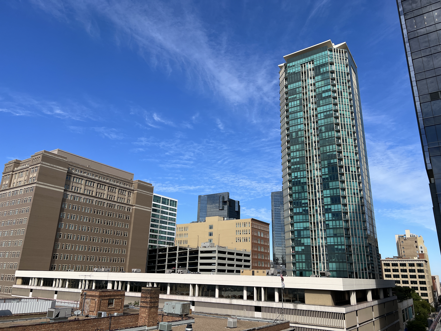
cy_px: 166
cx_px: 220
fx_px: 331
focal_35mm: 26
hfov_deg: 67.3
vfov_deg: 53.1
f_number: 1.5
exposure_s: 1/4630
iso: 50
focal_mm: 5.7
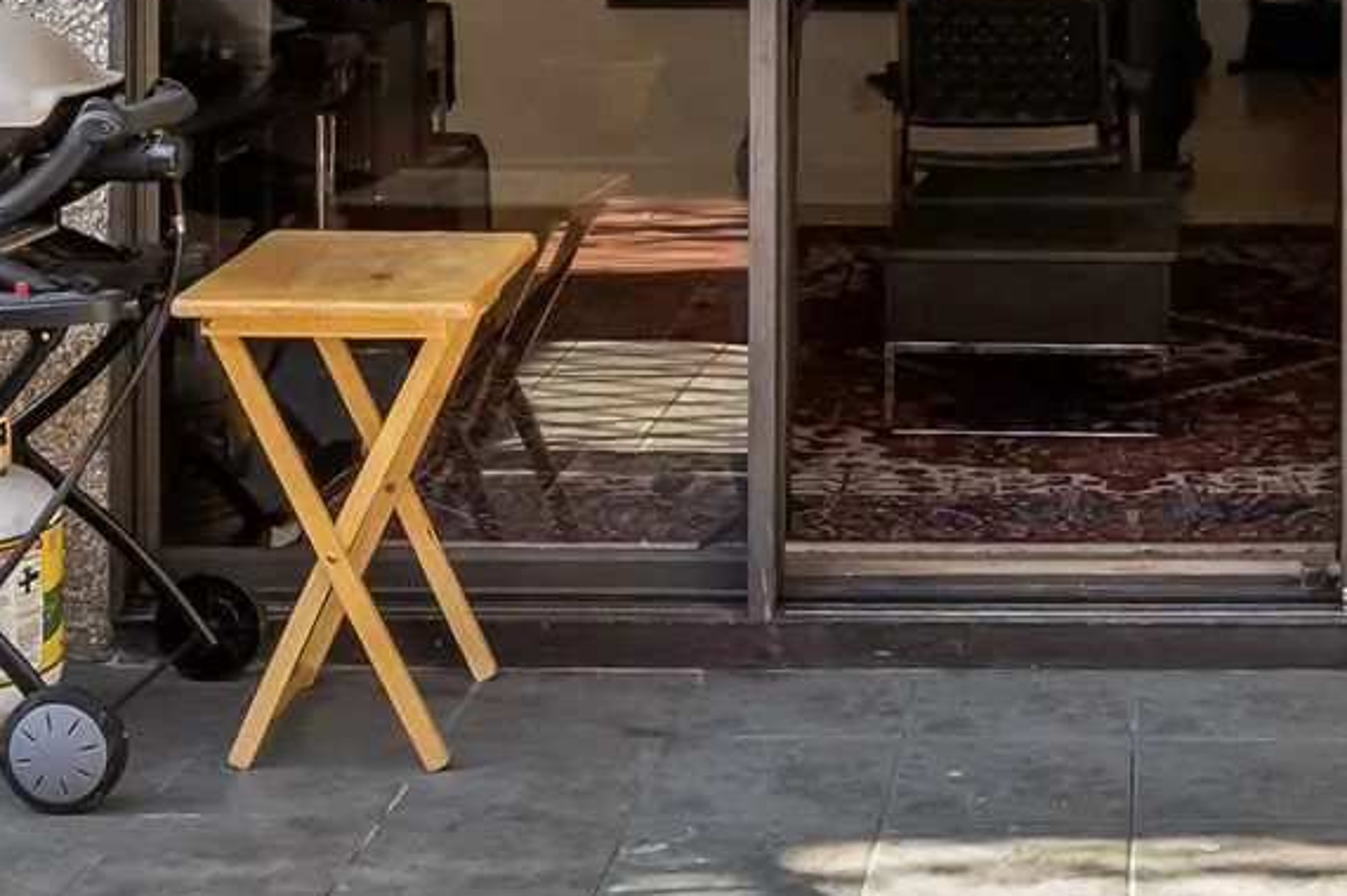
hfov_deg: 27.2
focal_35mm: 73
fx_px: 2718
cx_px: 1125
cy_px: -224
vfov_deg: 17.7
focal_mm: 9
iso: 250
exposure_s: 1/10
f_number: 9
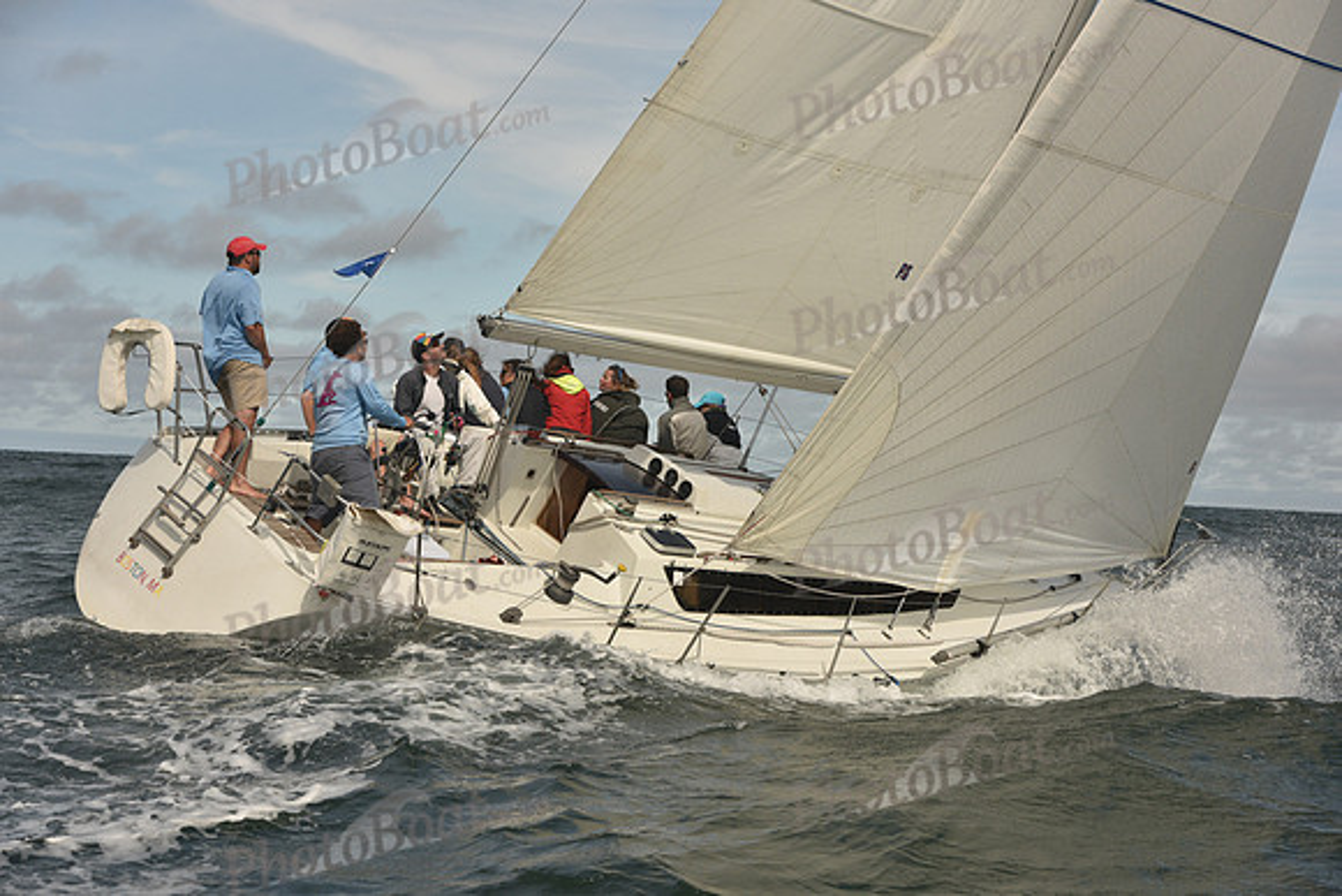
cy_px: 448
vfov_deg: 19.5
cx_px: 671
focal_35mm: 70
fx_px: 2610
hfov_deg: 28.8
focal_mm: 70
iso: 320
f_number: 7.1
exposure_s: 1/1000
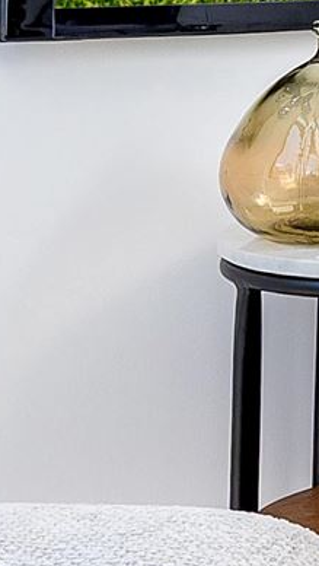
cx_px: 1079
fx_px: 1740
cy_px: -71
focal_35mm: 116
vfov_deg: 17.7
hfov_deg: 8.2
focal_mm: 14
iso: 160
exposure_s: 1/100
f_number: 8
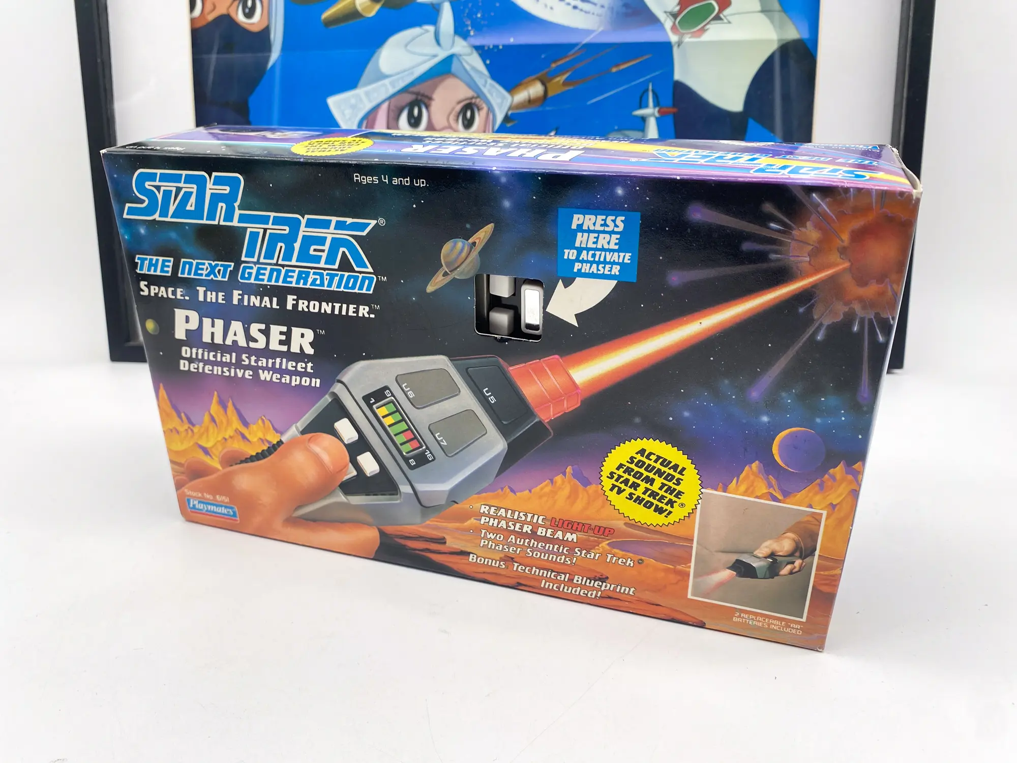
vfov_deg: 53.1
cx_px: 508
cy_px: 382
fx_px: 764
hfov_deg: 67.3
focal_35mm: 26
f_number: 1.8
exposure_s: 1/125
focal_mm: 4.25
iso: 32
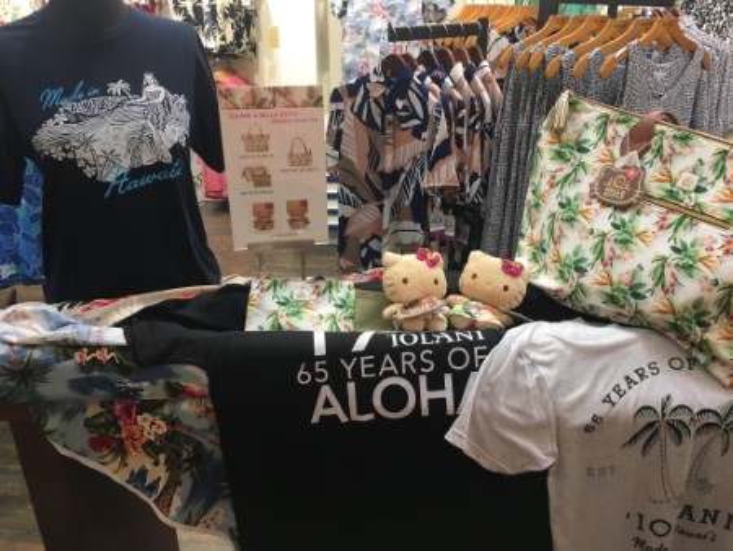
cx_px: 366
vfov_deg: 48.3
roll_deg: -0.6
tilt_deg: -25.2
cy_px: 276
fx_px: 614
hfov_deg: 61.6
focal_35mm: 29
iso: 64
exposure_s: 1/30
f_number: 2.2
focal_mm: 4.15
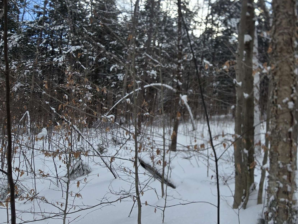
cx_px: 204
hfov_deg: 69.1
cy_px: 96
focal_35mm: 24
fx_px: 207
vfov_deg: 56.6
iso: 50
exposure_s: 1/1212
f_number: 2.2
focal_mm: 2.2
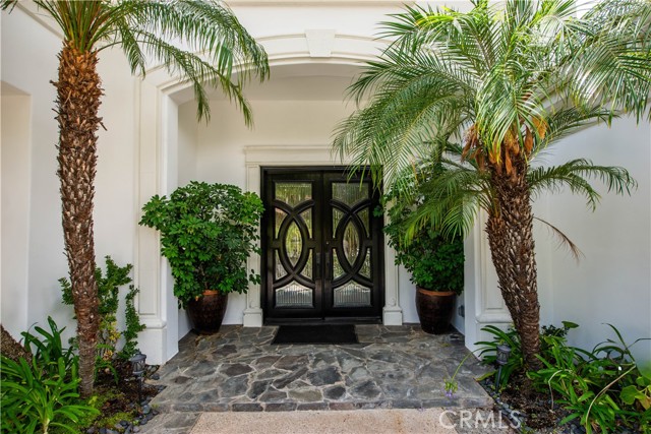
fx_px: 307
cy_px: 217
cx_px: 326
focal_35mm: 17
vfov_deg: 70.5
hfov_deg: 93.3
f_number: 5.6
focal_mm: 17
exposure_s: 1/400
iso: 400
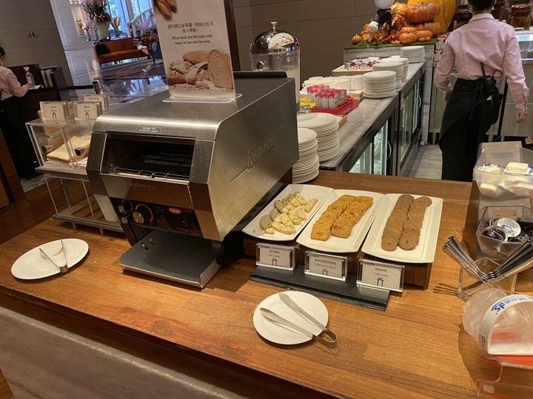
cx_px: 266
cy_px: 200
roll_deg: +4.6
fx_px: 400
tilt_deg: -25.4
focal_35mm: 26
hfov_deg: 67.3
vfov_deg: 53.1
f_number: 1.8
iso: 125
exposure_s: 1/57
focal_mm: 4.25
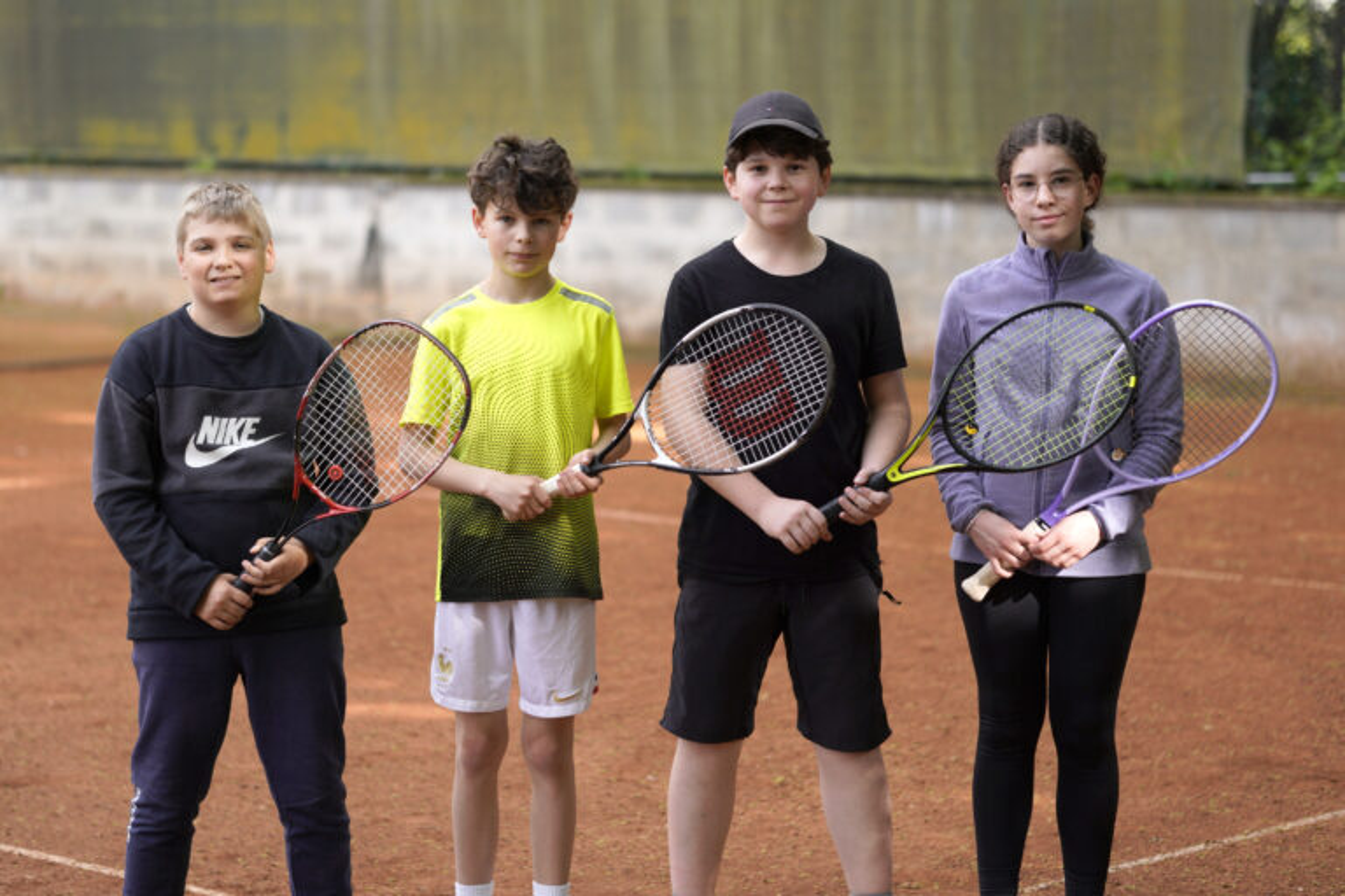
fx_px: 3138
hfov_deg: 24.2
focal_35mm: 84
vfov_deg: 16.3
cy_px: 448
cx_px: 672
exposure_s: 1/1600
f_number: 1.4
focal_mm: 56
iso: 100
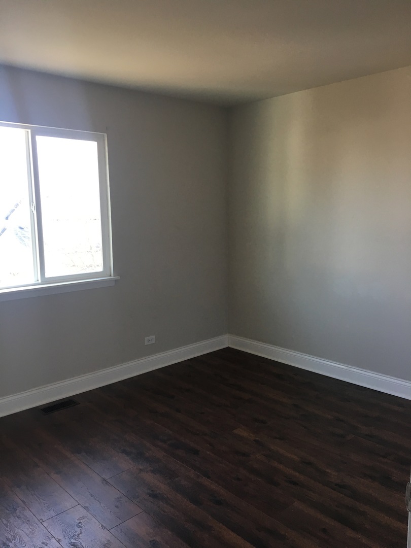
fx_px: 459
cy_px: 274
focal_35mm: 29
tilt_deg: -8.8
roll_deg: +1.4
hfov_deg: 48.2
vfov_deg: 61.7
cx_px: 206
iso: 40
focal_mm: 4.15
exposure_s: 1/30
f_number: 2.2
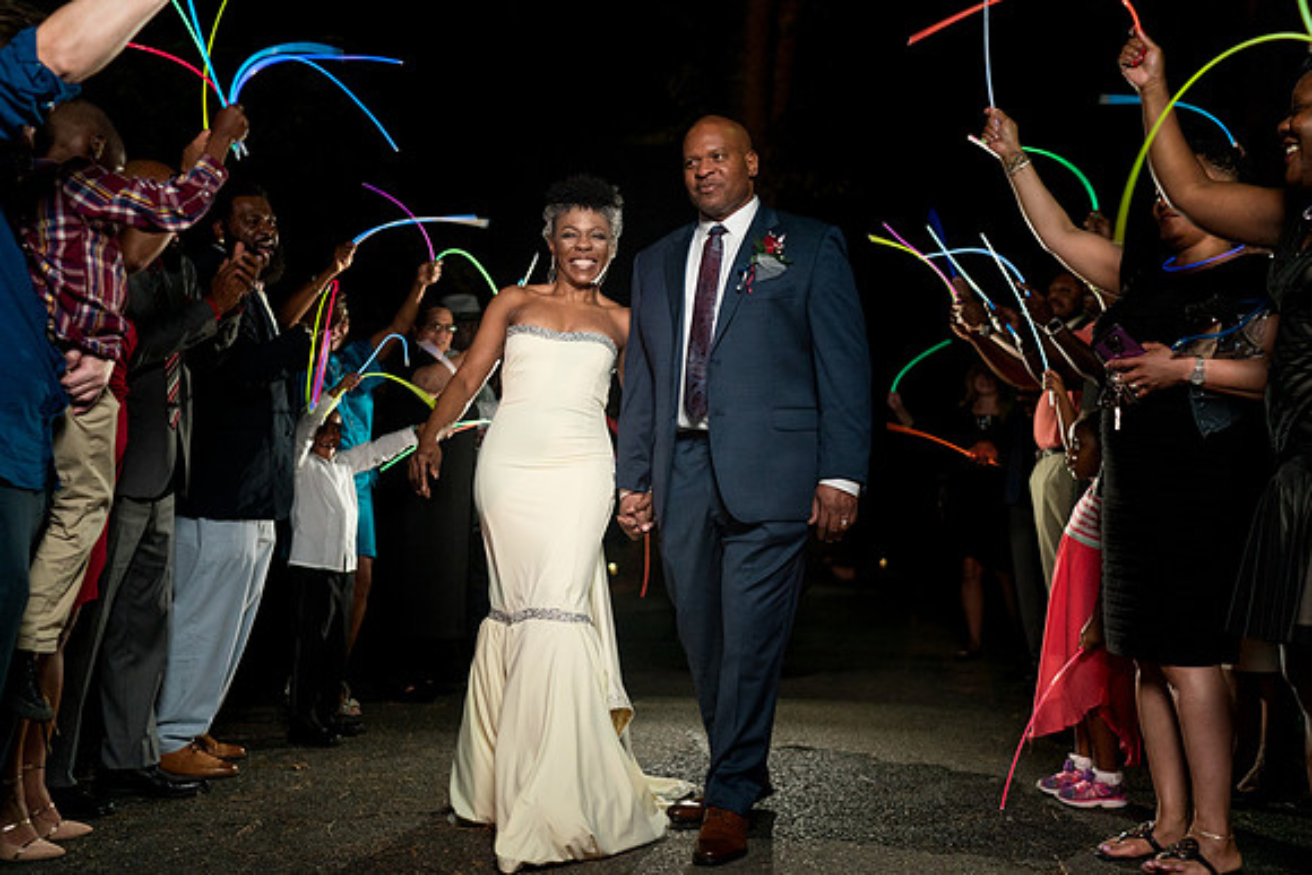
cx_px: 656
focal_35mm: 36
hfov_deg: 53.6
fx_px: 1299
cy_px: 438
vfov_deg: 37.2
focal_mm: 35
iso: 2000
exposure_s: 1/100
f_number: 2
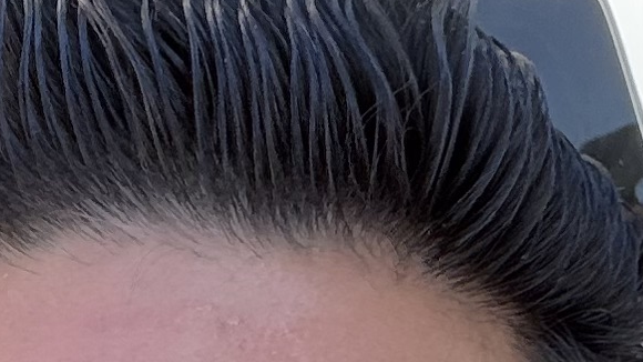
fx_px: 2966
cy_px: 762
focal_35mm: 174
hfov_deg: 12.3
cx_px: 50
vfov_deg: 6.7
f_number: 1.9
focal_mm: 2.71
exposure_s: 1/194
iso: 40
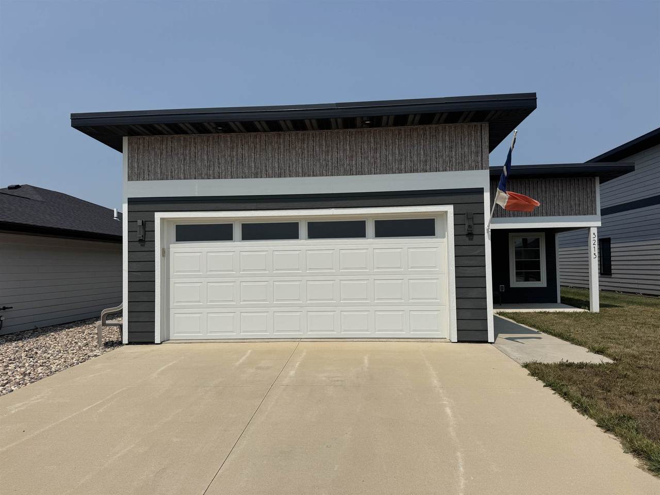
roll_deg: +1.1
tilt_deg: +1.3
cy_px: 248
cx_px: 330
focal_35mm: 24
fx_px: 458
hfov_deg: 71.6
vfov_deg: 56.8
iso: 80
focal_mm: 6.76
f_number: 1.78
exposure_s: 1/12346
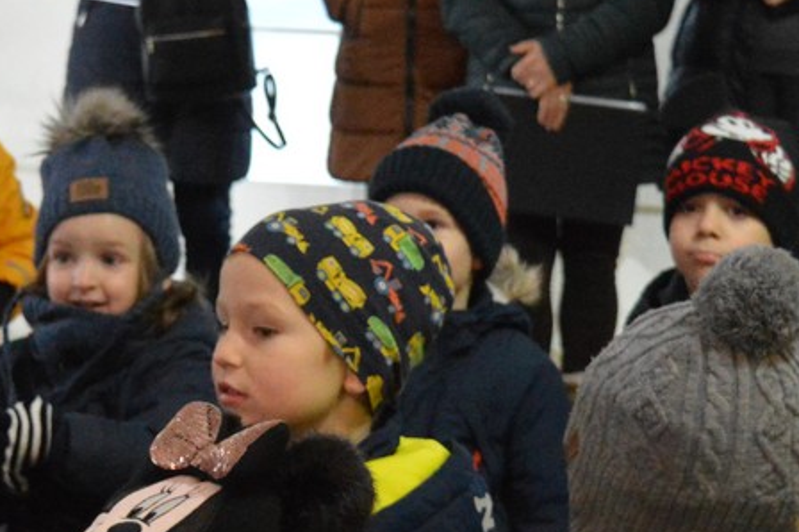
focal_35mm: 147
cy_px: 405
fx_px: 3256
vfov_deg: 9.3
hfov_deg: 13.9
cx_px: 221
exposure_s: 1/100
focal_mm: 27
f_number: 4
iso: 3200
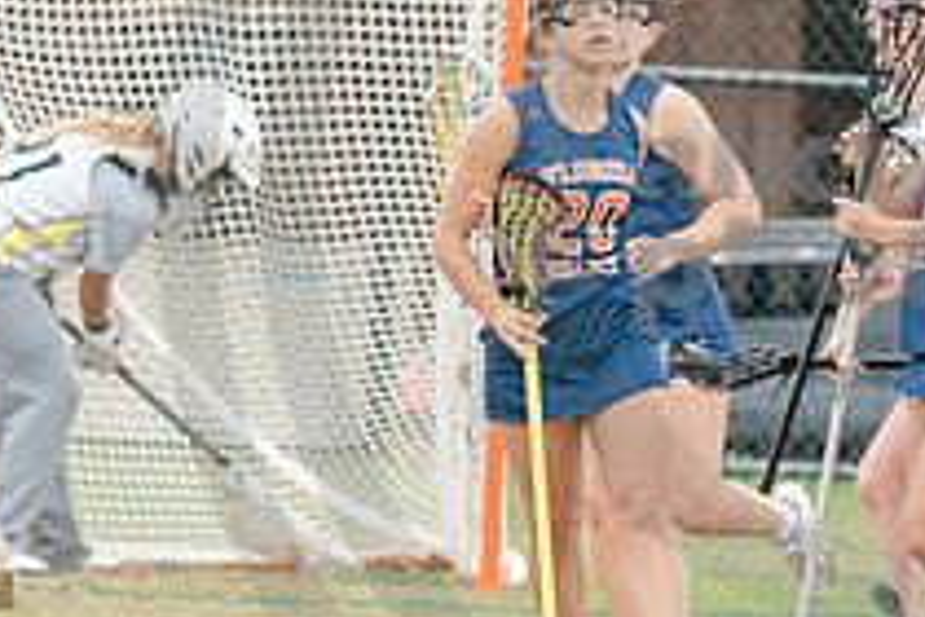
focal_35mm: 1272
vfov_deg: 1.1
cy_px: 723
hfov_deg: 1.6
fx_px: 32681
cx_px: 858
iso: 500
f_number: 2.8
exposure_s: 1/1250
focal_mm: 200
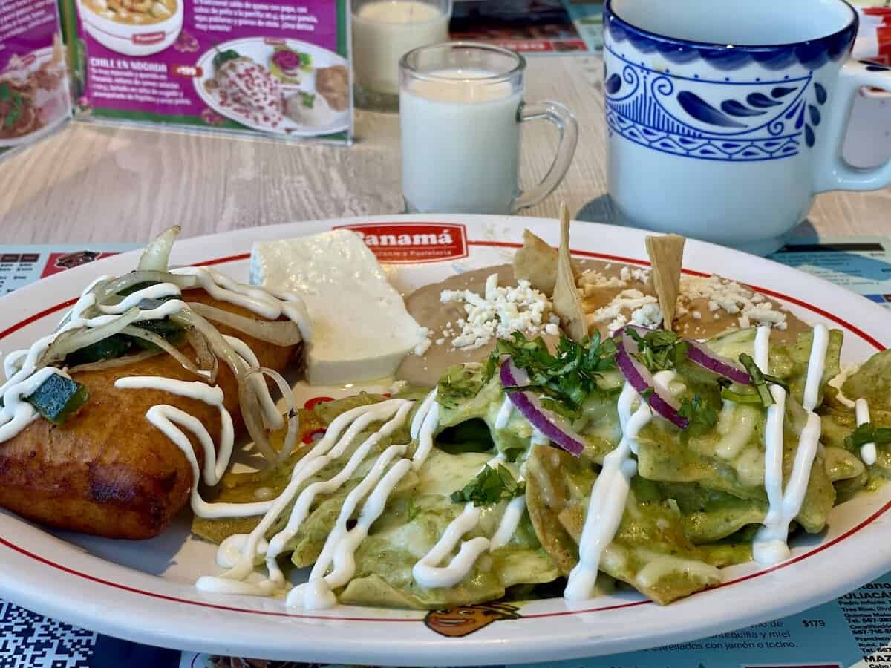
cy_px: 334
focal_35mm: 52
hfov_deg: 36.8
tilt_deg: -27.0
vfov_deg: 28.0
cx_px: 446
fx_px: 1338
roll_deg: -1.9
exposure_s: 1/120
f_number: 2
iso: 50
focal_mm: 6
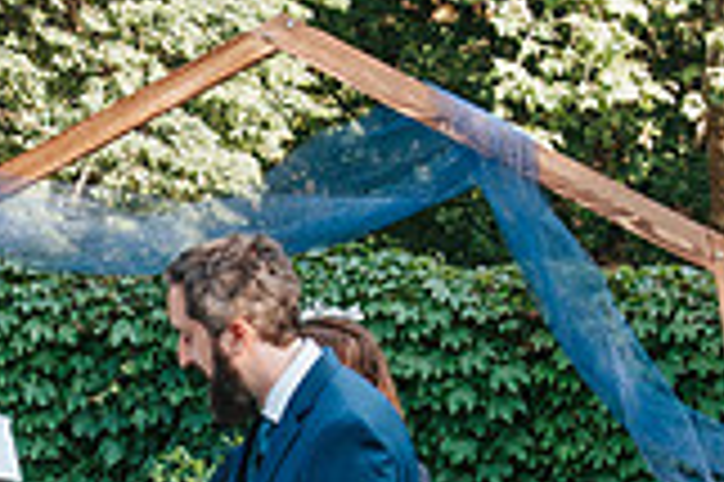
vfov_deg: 7.8
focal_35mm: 173
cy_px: 574
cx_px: 9
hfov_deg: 11.8
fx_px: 3476
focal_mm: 48
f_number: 6.3
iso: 400
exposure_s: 1/160
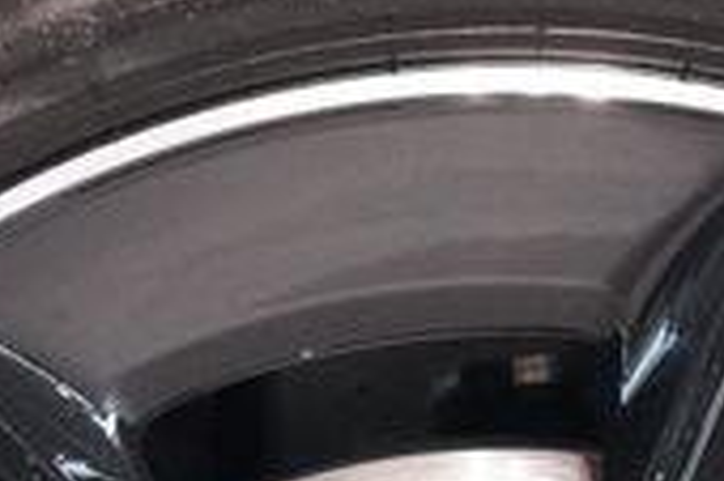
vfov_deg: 3.6
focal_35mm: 380
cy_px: 1160
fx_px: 7635
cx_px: 494
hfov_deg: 5.4
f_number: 5.6
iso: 12800
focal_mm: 63
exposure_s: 1/125
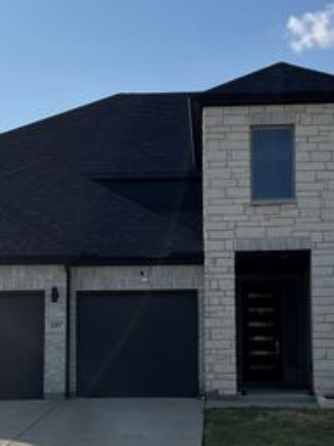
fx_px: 876
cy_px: 284
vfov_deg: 28.4
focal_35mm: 68
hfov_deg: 21.6
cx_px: 171
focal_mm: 5.7
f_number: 1.5
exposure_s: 1/3460
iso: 50
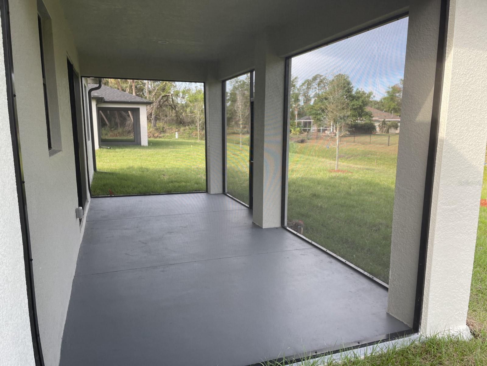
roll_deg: +1.4
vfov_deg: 53.1
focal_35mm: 26
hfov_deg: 67.3
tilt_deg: -12.0
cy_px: 183
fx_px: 366
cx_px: 244
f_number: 1.6
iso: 32
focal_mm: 4.2
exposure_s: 1/274
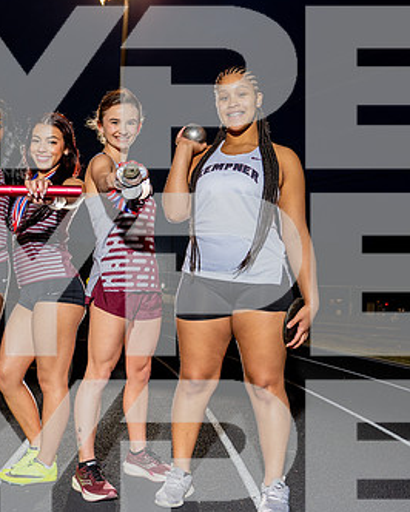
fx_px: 621
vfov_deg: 44.7
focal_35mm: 41
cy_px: 275
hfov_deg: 35.6
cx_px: 96
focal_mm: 25
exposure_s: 1/200
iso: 800
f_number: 4
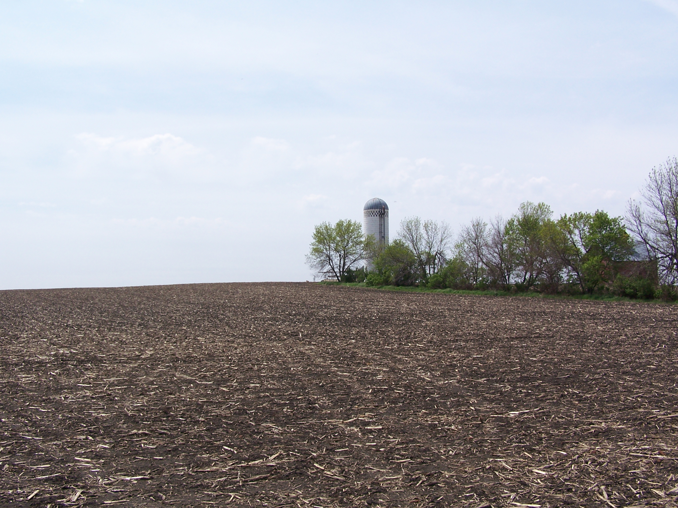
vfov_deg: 37.7
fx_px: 744
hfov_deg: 49.0
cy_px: 254
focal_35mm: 38
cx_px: 339
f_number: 5.6
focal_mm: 6.3
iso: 80
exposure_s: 1/500
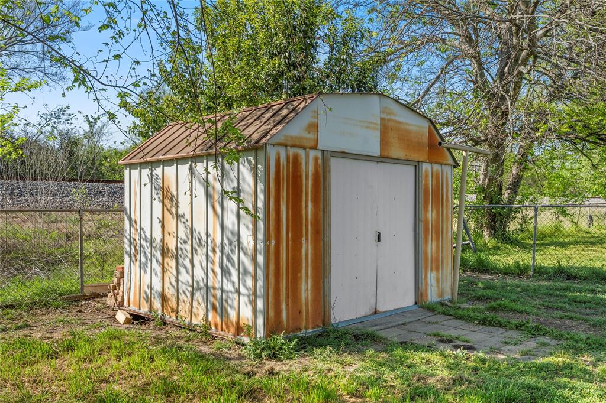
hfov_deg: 60.3
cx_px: 303
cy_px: 202
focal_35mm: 31
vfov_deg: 42.3
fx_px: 522
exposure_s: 1/30
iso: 250
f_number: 9
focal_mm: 21
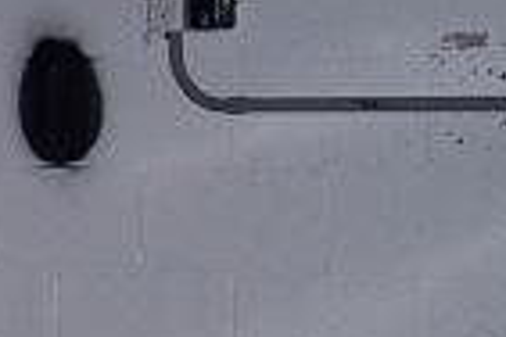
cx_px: -427
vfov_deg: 7.4
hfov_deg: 10.5
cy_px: 359
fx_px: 2586
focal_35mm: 184
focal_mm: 8
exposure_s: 1/60
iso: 100
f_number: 2.8
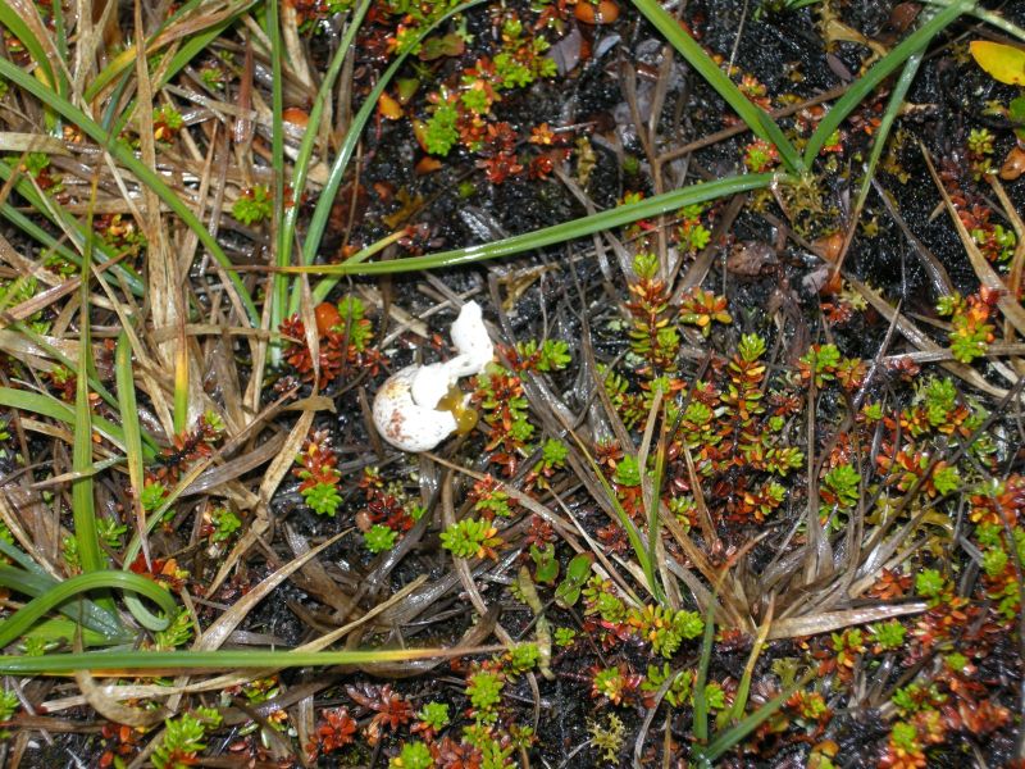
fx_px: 2991
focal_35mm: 101
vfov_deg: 14.6
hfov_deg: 19.4
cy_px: 384
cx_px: 512
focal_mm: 21.5
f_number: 4.7
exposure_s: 1/64.2
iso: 64
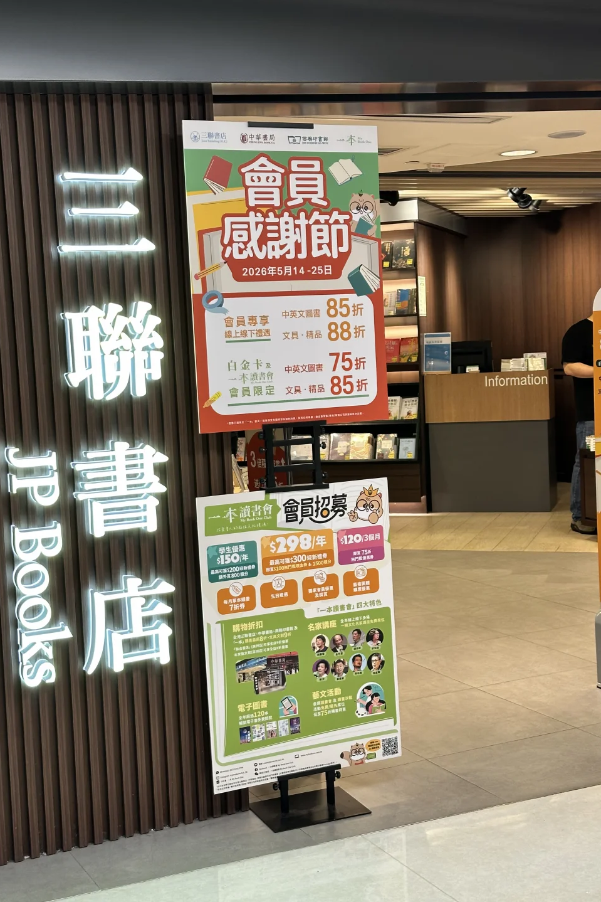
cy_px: 451
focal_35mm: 50
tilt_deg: -5.8
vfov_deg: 39.6
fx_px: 1252
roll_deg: +1.8
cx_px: 300
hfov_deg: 27.0
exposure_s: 1/50
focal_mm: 6.86
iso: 50
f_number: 1.78
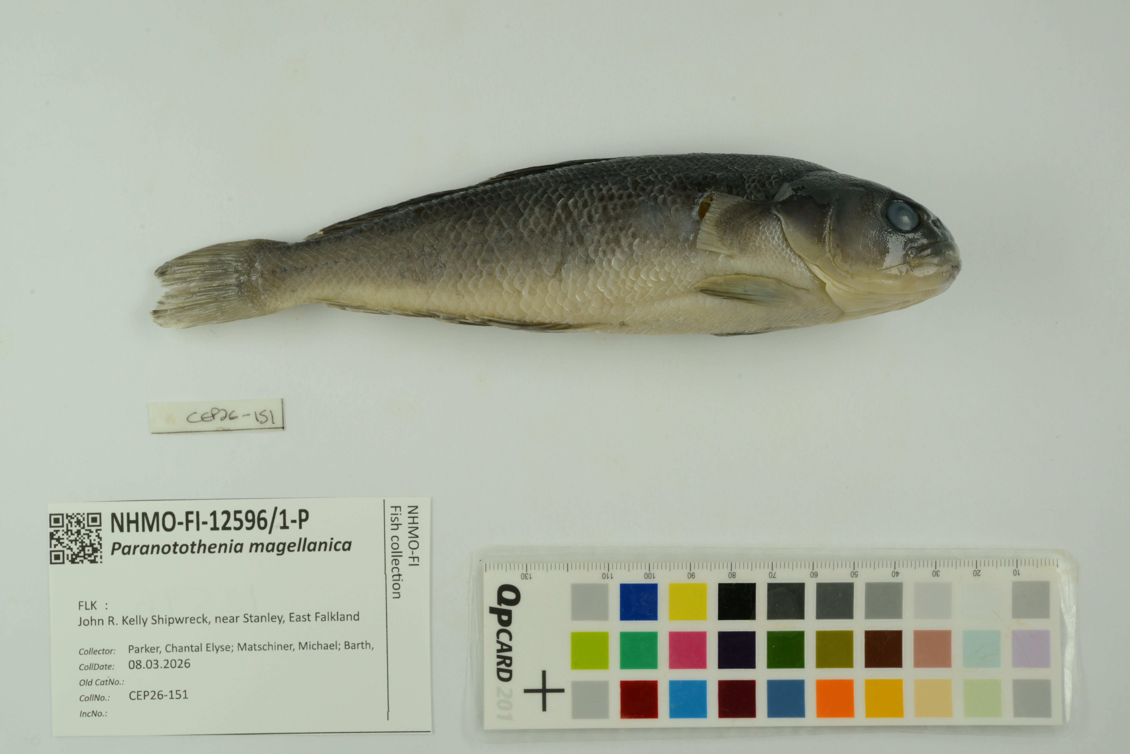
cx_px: 565
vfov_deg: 22.6
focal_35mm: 60
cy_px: 377
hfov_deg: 33.4
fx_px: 1884
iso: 800
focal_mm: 60
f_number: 16
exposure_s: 1/320
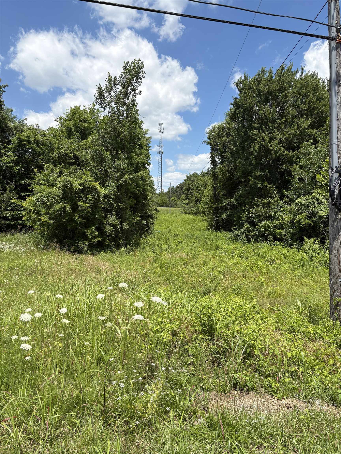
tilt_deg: +0.0
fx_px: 341
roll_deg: -2.0
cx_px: 170
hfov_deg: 53.1
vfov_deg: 67.3
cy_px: 227
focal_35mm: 26
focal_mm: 5.96
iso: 50
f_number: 1.6
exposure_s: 1/3279
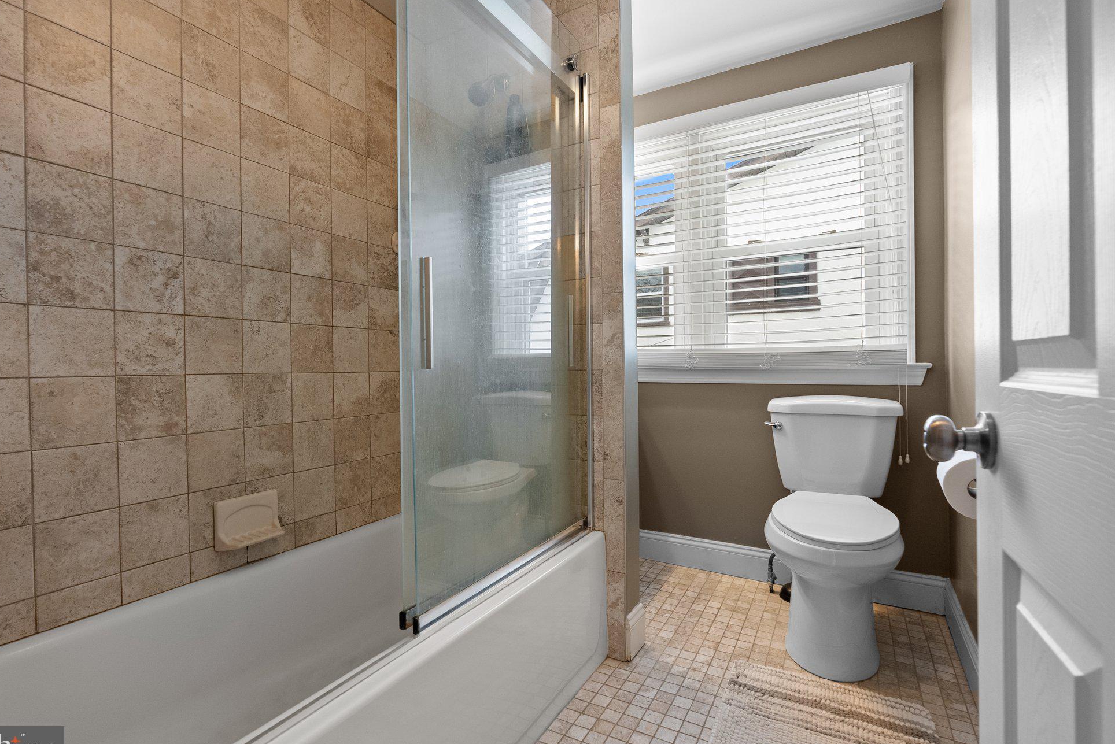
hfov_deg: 93.2
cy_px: 373
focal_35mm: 17
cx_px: 528
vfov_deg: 70.5
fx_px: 527
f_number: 8
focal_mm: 16
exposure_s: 1/20
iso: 1600
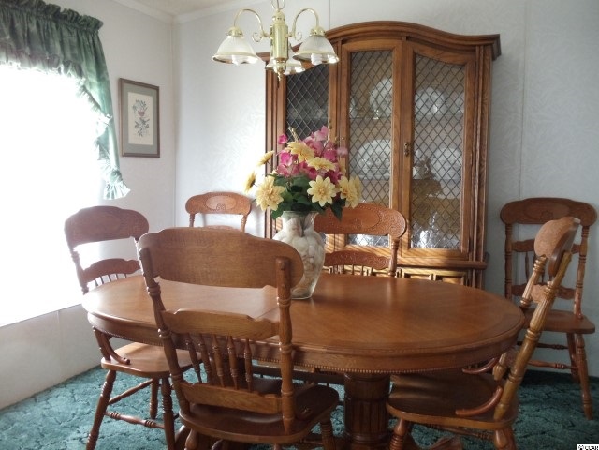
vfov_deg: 32.9
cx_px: 300
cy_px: 225
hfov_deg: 42.9
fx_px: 761
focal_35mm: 44
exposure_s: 1/40
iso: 400
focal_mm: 6
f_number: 3.5
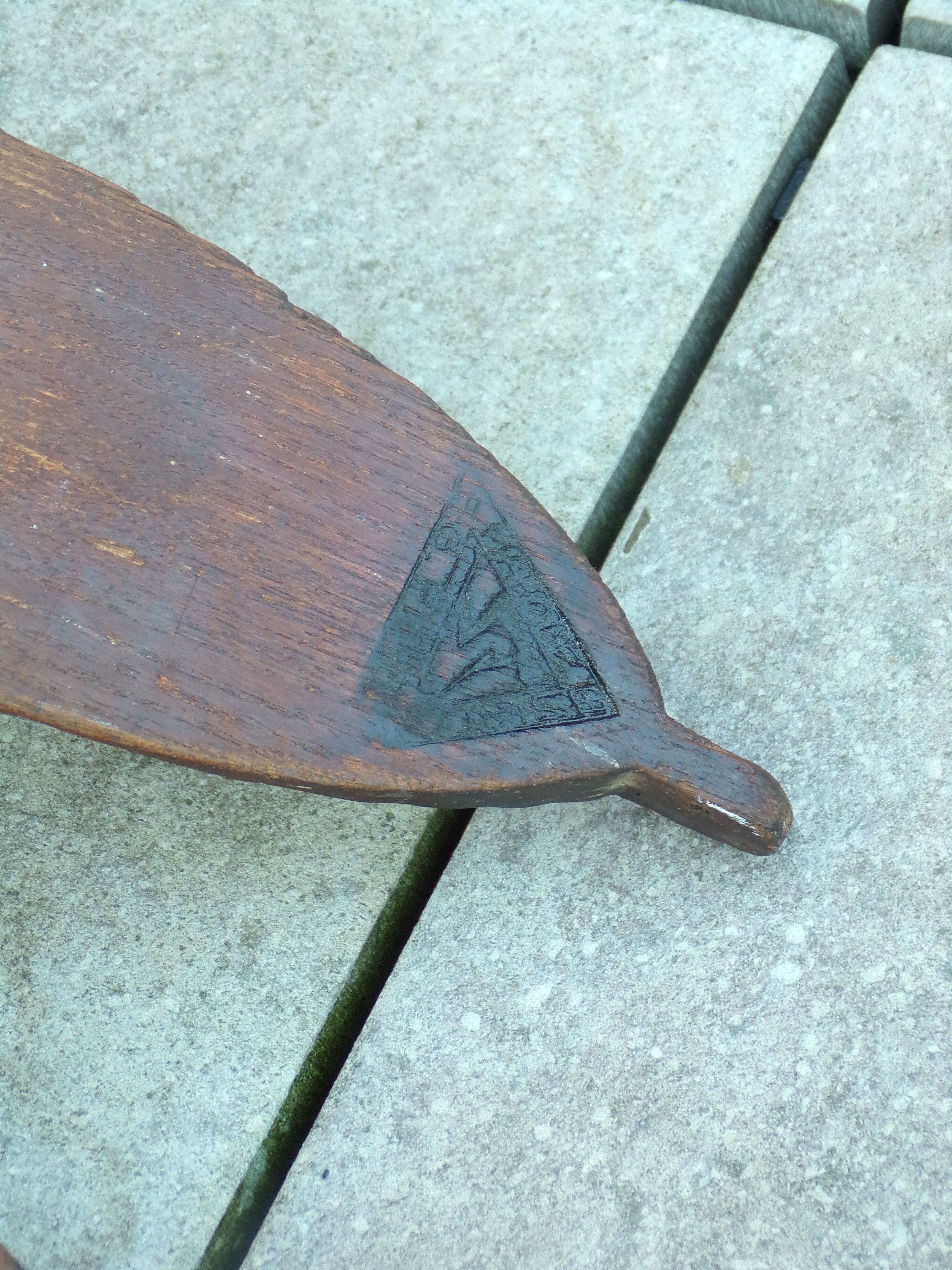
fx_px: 2714
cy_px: 635
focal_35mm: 74
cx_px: 476
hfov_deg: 19.9
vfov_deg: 26.3
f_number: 3.9
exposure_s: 1/50
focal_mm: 13.3
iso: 207
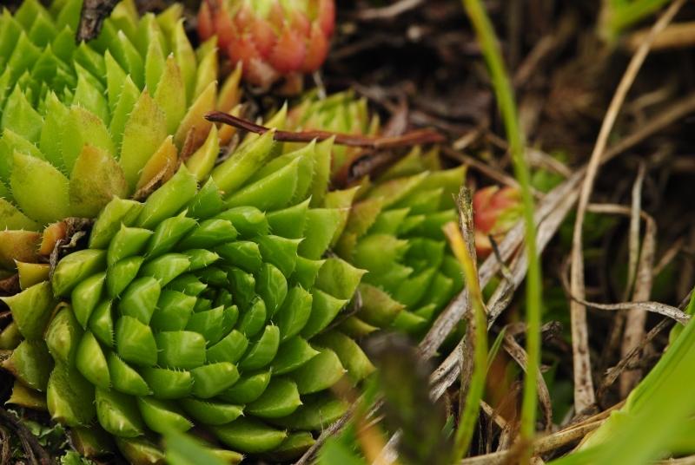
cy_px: 232
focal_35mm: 128
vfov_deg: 10.8
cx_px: 348
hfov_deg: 16.0
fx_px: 2465
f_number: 9
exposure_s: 1/250
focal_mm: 85
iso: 400
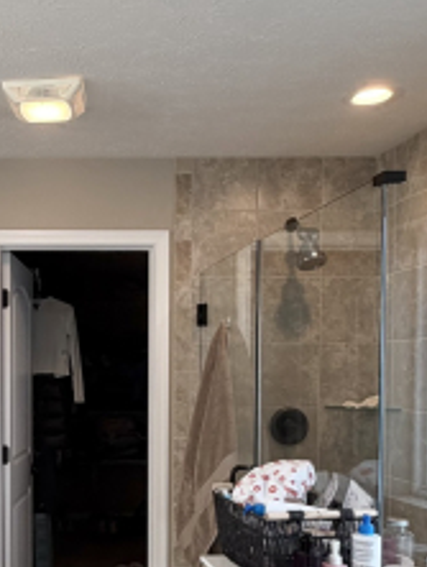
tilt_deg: -1.9
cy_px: 402
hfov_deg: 32.4
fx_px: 689
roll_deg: -0.4
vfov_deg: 43.7
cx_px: 28
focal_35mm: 42
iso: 125
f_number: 2.2
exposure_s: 1/120
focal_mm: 2.22
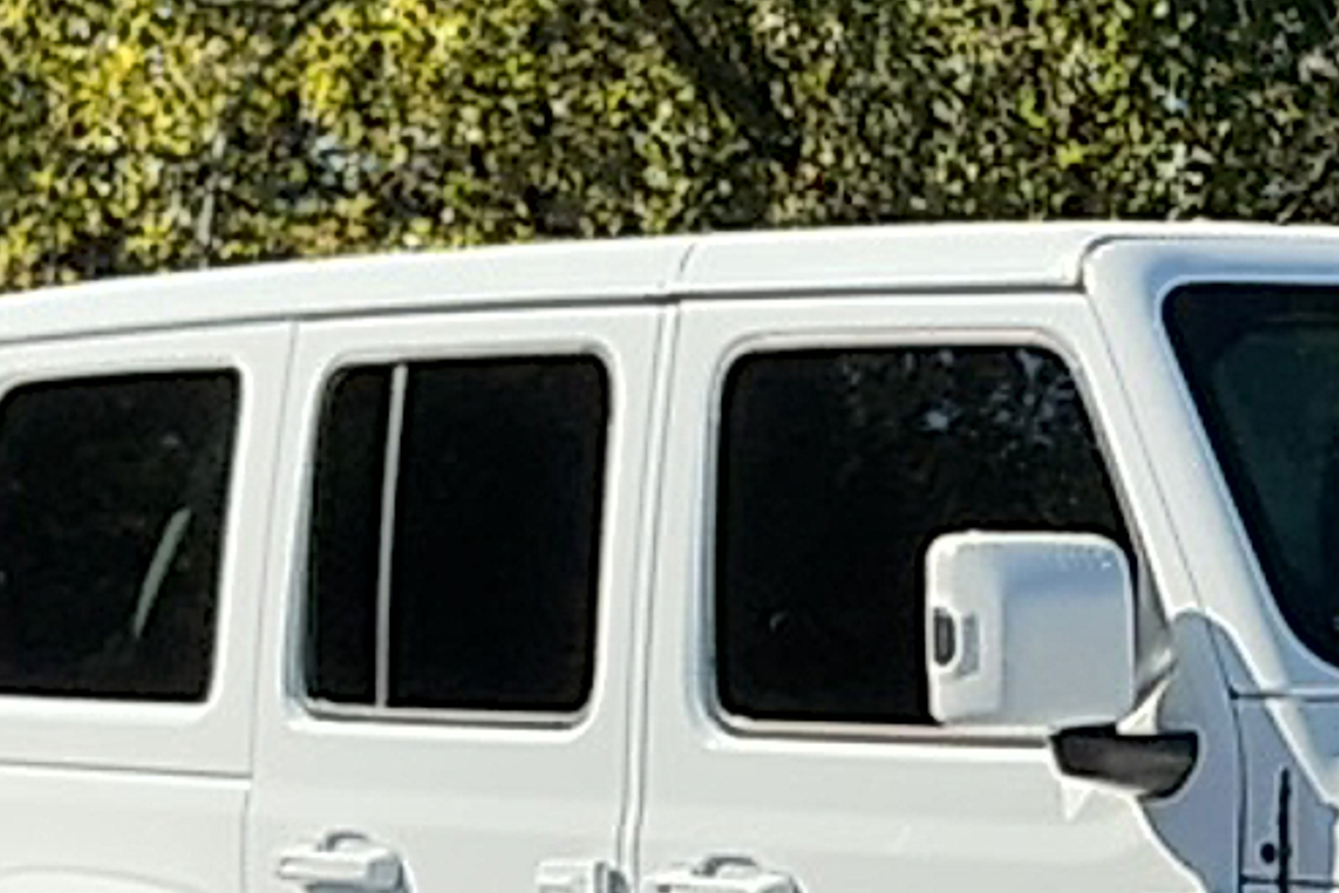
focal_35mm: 98
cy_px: 1078
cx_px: 1622
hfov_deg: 19.6
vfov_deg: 13.6
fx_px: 3645
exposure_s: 1/1912
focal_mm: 3
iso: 25
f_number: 1.8
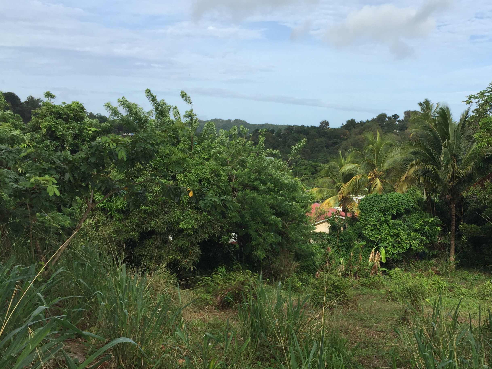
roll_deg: -1.6
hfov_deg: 47.2
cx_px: 320
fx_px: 554
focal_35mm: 39
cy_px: 235
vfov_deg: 36.6
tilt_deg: -9.2
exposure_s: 1/1721
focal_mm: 4.15
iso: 32
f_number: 2.2
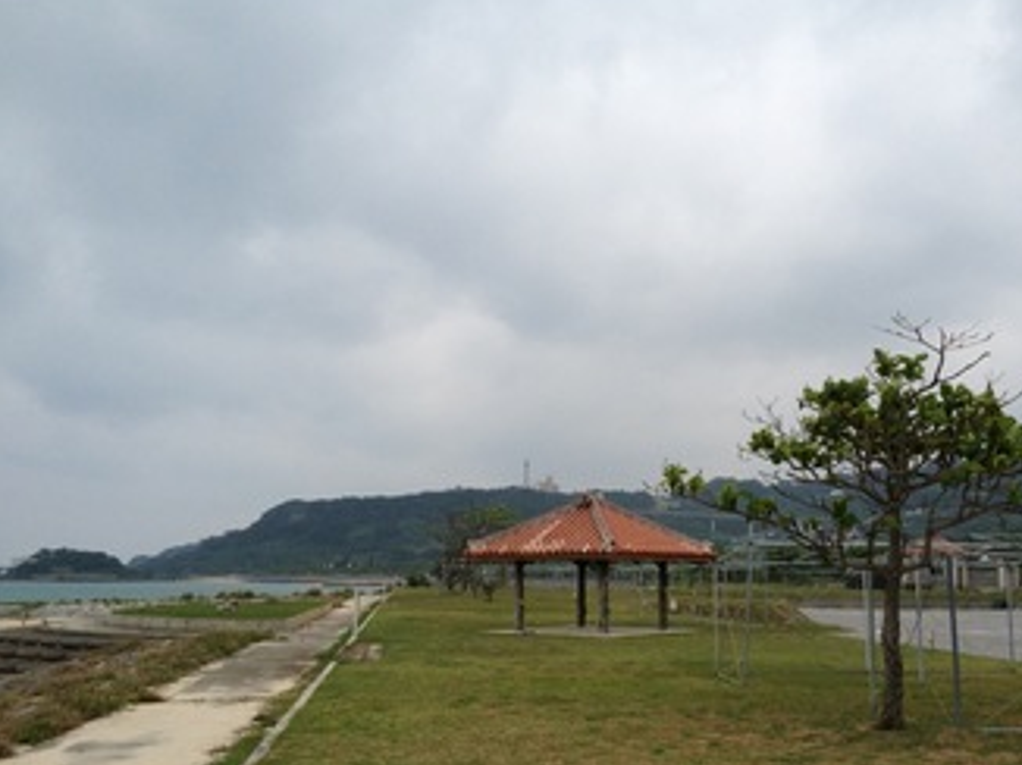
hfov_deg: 43.7
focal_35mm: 43
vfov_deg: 33.5
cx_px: 614
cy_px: 436
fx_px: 1269
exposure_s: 1/1227
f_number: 2.4
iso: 64
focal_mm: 4.28
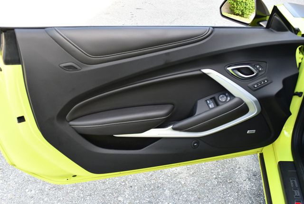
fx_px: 304
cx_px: 152
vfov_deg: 36.9
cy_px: 102
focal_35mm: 36
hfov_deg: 53.1
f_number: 4.5
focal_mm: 18
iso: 400
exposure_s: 1/250
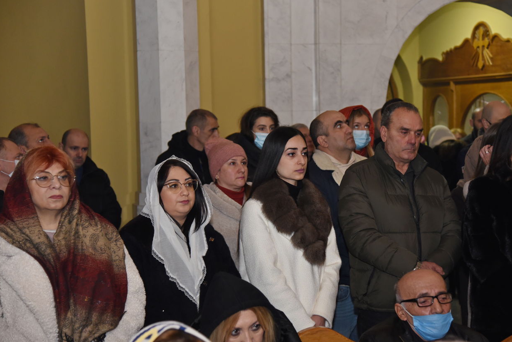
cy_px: 170
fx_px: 1067
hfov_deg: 27.0
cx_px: 287
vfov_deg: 18.2
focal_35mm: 75
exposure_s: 1/160
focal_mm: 66
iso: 1600
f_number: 4
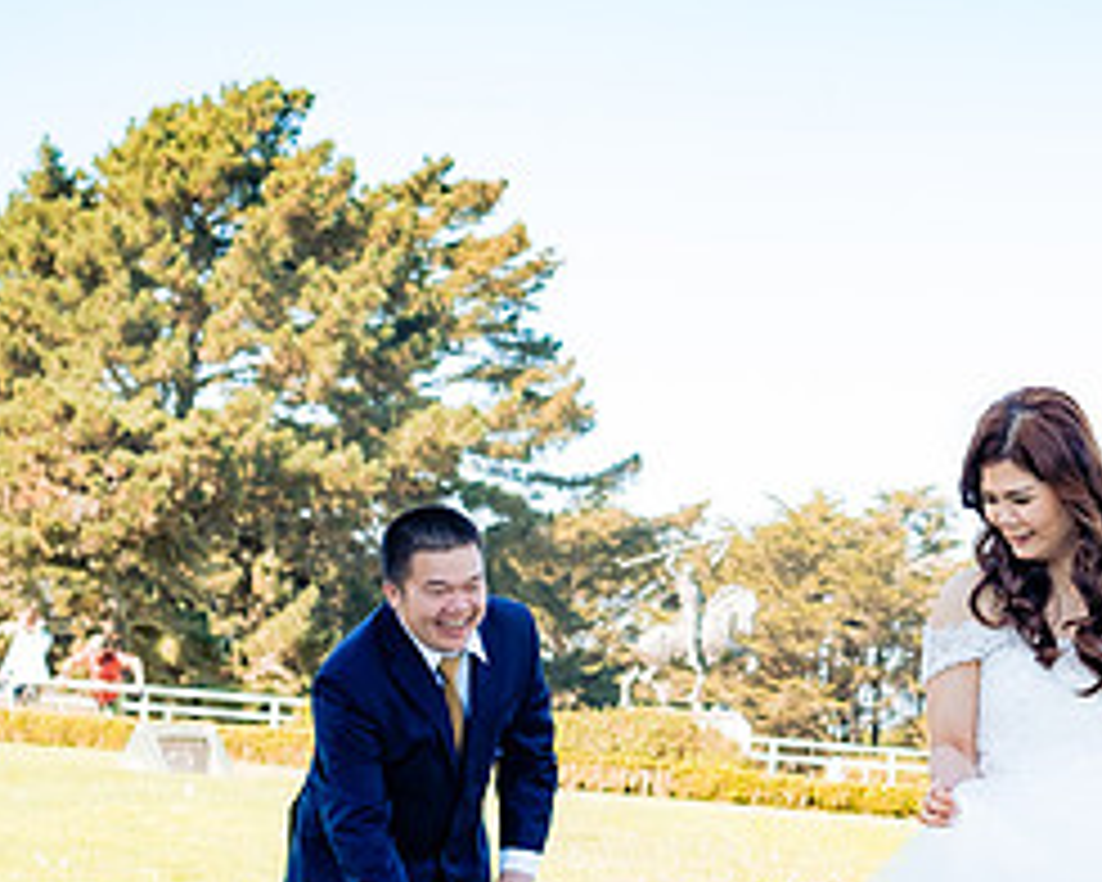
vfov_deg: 16.9
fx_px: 2968
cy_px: 587
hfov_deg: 20.6
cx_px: 978
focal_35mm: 91
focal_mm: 23
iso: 200
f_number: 2.8
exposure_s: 1/400
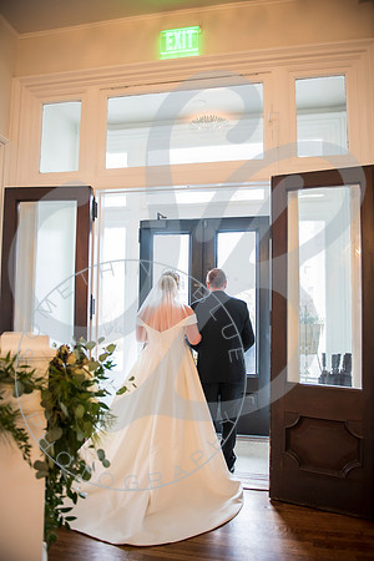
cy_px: 280
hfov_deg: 53.1
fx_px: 374
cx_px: 187
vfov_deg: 73.7
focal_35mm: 24
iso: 1250
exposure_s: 1/125
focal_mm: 24
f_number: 2.8
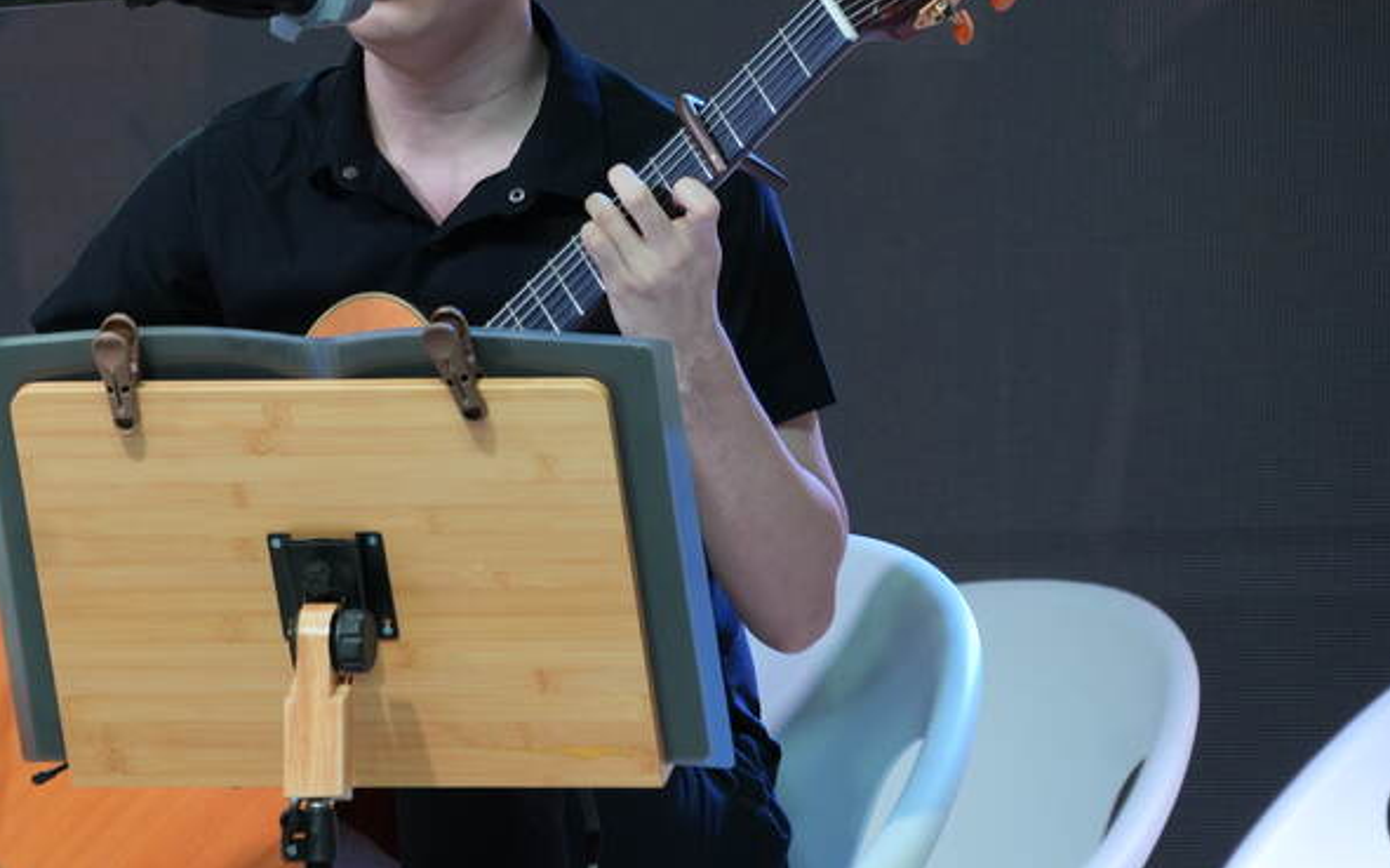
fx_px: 15023
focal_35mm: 397
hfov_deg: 5.3
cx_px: 416
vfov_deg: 3.3
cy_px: 242
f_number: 6.3
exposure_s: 1/30
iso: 200
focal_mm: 170.3
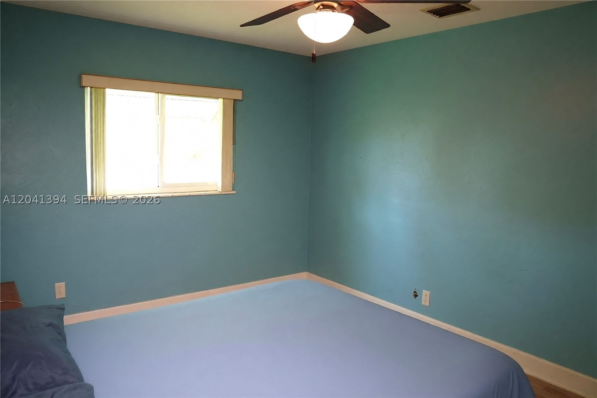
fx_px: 423
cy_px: 199
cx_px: 298
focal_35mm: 26
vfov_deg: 50.4
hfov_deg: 70.4
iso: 400
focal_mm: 17
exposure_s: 1/30
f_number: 2.8
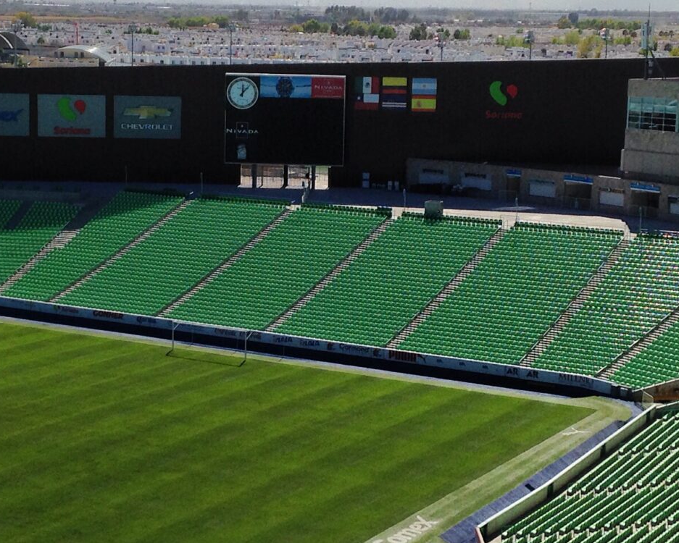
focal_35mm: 88
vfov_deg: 17.5
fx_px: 1769
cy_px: 266
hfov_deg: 21.7
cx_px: 270
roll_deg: -0.9
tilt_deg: -8.1
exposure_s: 1/3390
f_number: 2.4
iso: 50
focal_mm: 4.12
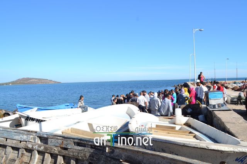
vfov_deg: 47.9
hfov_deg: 67.4
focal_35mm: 27
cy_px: 82
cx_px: 124
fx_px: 185
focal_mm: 18
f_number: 9
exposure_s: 1/320
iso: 100
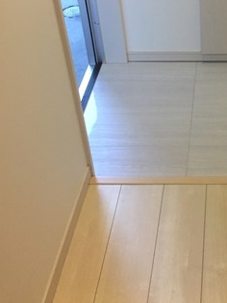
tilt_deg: -33.8
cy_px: 80
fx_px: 516
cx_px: 224
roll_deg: +1.3
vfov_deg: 32.2
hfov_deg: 23.8
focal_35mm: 59
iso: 125
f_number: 2.2
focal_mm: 4.15
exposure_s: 1/30
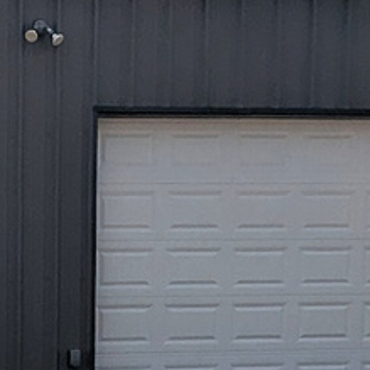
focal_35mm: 99
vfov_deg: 17.0
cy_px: 407
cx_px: -209
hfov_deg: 15.9
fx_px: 1197
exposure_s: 1/4651
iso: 43
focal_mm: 2.35
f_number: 2.2
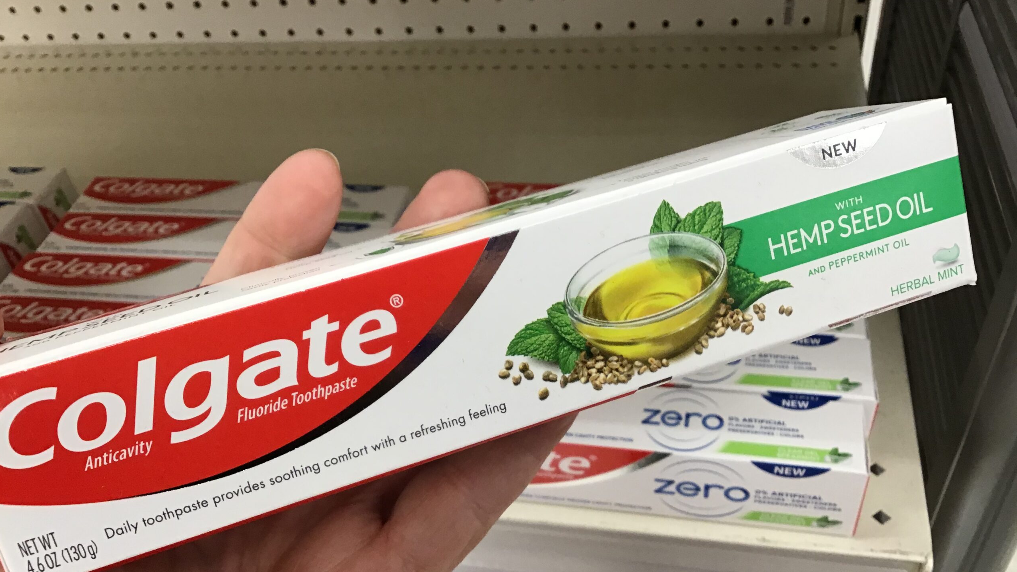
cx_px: 508
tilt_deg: -43.5
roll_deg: +7.4
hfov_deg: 58.0
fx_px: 917
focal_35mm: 34
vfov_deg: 34.4
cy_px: 361
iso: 50
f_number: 2.4
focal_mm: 3.3
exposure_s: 1/30
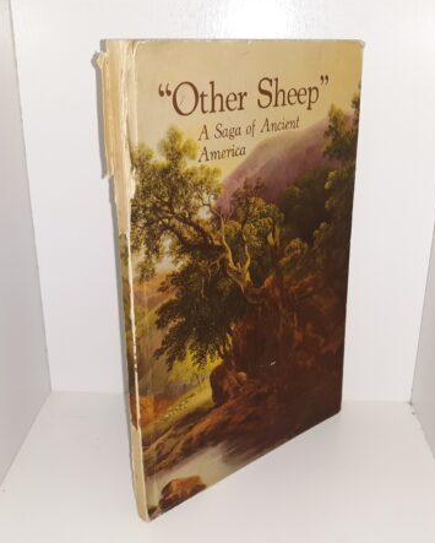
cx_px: 241
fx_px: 595
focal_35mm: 37
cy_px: 268
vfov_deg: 49.1
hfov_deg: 40.1
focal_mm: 3.7
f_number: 1.7
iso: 50
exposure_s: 1/120
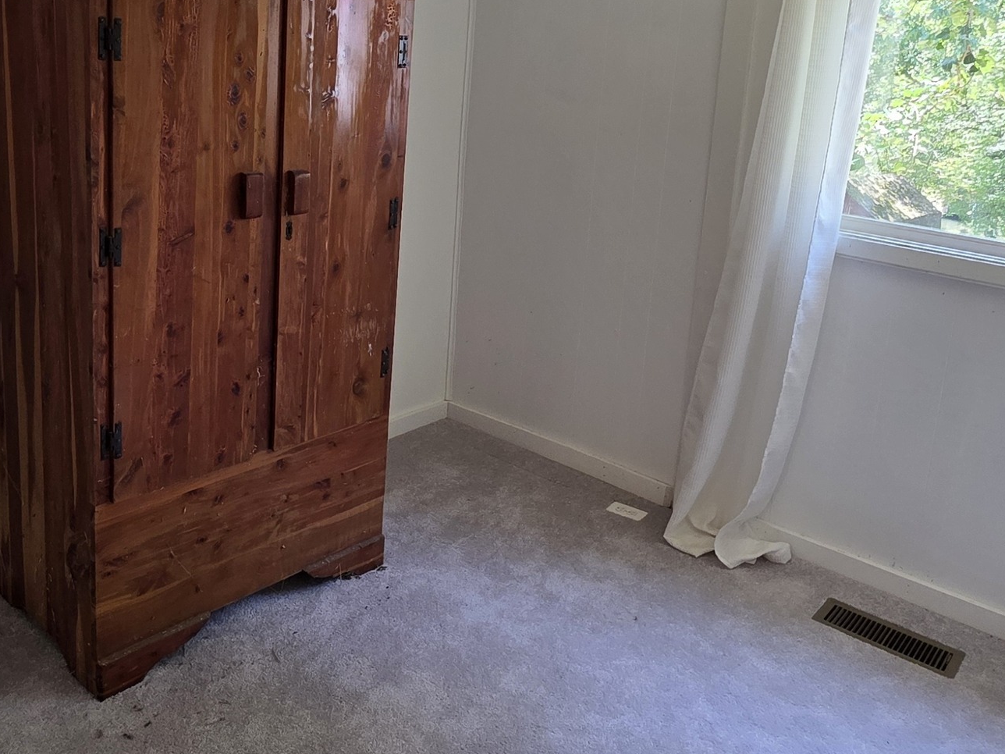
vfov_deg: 44.7
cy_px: 241
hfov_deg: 58.3
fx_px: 900
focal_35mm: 31
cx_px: 490
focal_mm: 2.2
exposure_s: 1/120
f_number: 1.9
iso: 160
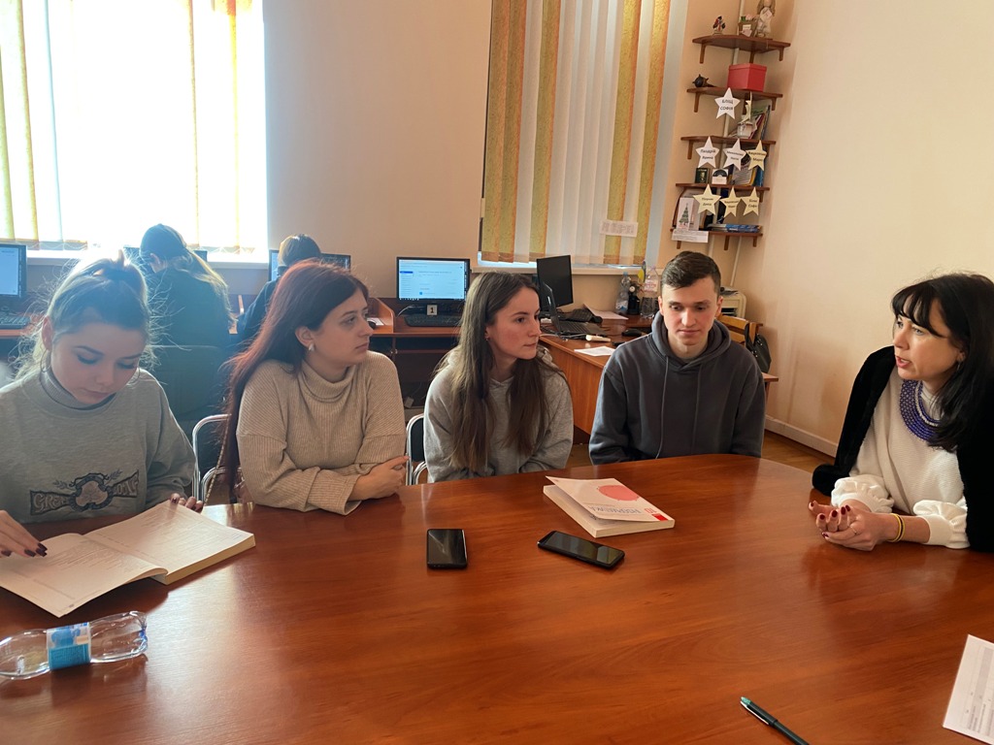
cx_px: 497
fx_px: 747
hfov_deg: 67.3
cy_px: 372
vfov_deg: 53.1
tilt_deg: -12.6
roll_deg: -4.2
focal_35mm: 26
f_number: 1.8
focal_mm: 4.25
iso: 125
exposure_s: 1/91
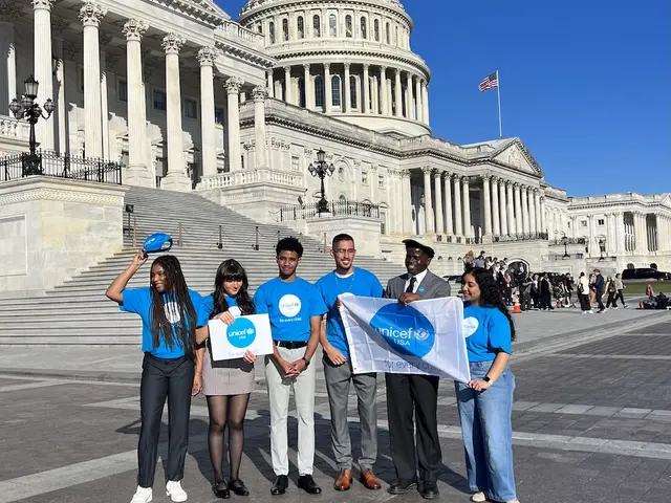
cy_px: 252
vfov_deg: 53.1
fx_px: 504
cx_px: 336
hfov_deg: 67.3
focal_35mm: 26
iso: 50
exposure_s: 1/8696
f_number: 1.5
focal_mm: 5.7
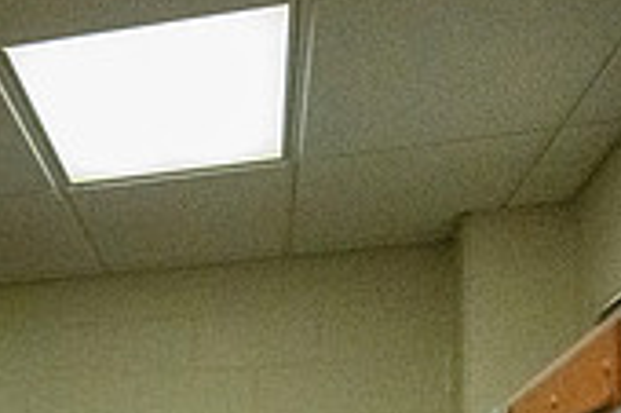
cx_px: -376
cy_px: 627
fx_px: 1413
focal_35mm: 82
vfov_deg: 15.3
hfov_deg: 20.3
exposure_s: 1/3200
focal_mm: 24
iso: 25600
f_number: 4
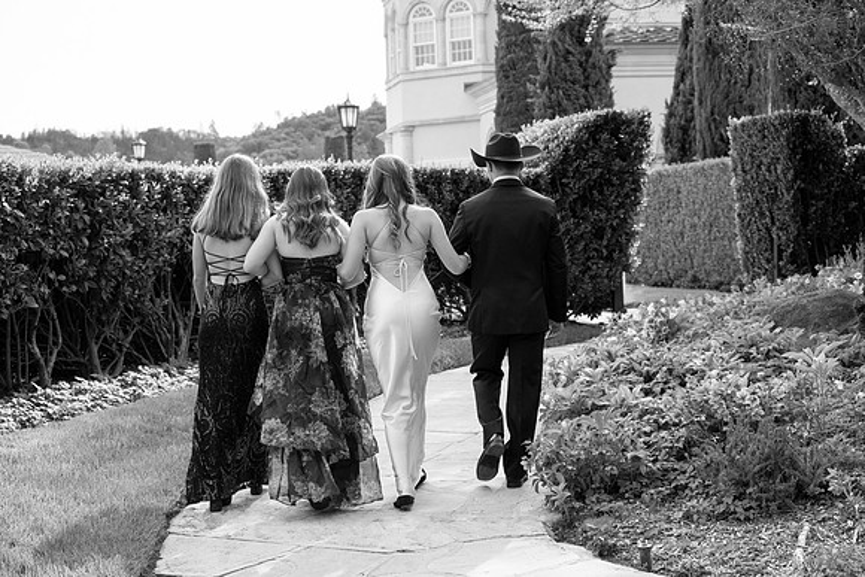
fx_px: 1610
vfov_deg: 20.3
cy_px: 288
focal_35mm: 67
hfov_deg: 30.1
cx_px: 432
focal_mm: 67
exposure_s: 1/2000
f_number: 6
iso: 1250
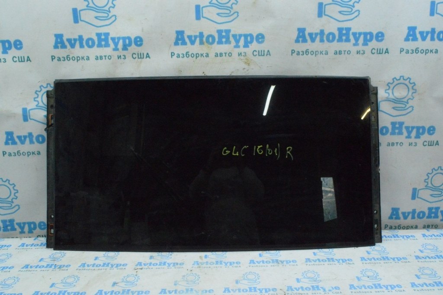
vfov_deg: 39.9
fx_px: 406
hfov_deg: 57.3
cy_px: 148
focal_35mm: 33
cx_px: 222
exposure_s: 1/50
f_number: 25
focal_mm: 22
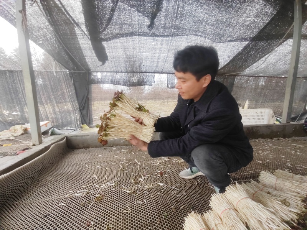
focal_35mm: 16
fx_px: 142
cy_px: 115
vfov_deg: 78.1
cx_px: 154
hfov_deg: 94.5
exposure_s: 1/33.3
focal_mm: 1.68
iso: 130
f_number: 2.2
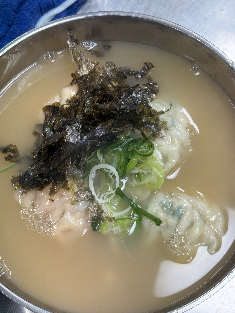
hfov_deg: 28.0
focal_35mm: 52
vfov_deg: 36.8
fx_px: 471
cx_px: 118
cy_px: 156
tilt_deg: -69.5
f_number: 1.6
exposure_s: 1/60
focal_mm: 5.96
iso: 32
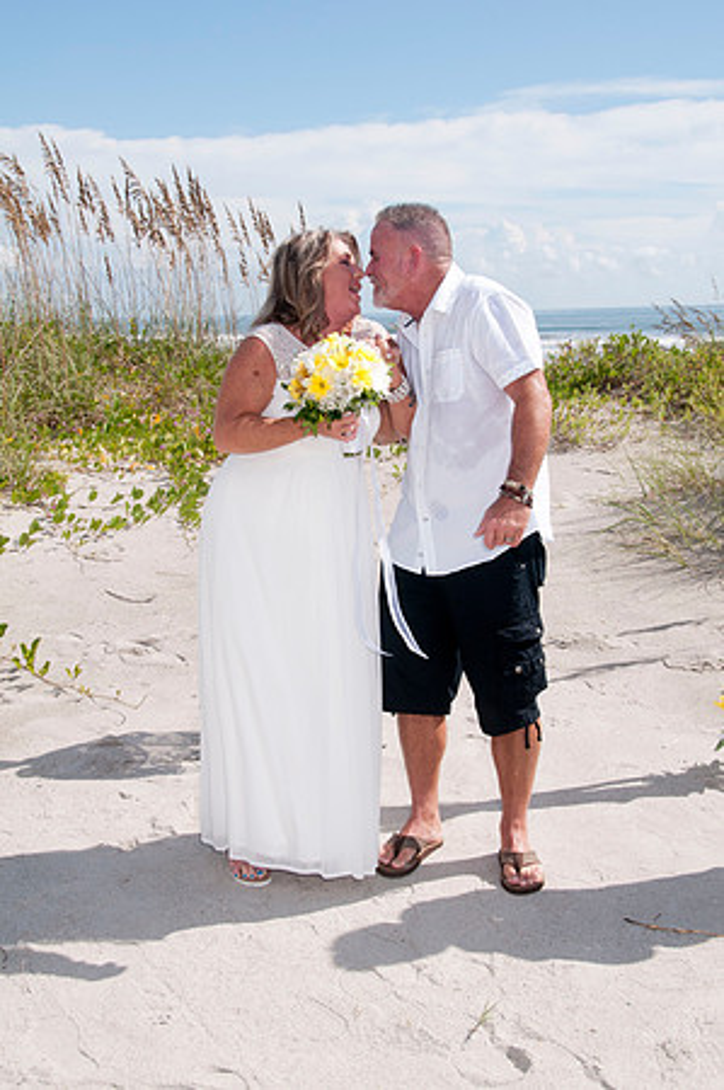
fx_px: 1542
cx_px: 362
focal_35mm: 51
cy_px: 545
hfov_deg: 26.4
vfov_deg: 38.9
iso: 100
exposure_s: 1/250
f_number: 13
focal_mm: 34
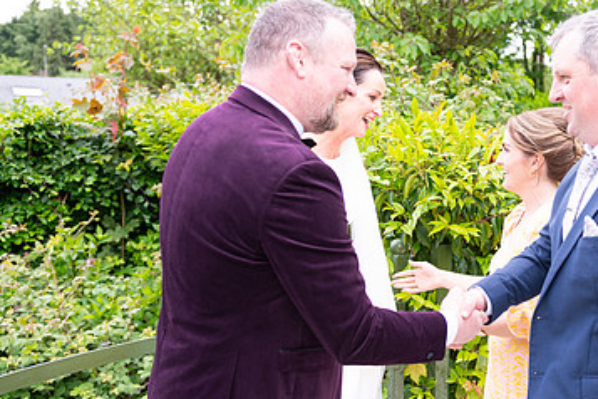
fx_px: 864
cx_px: 429
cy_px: 262
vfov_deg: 25.9
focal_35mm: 52
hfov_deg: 37.5
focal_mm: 32
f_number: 3.5
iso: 250
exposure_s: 1/800
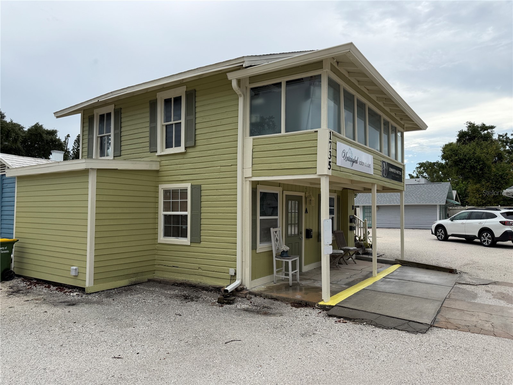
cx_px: 256
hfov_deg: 71.6
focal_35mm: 24
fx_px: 356
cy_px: 192
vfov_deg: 56.8
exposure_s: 1/4167
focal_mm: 6.76
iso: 80
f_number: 1.78
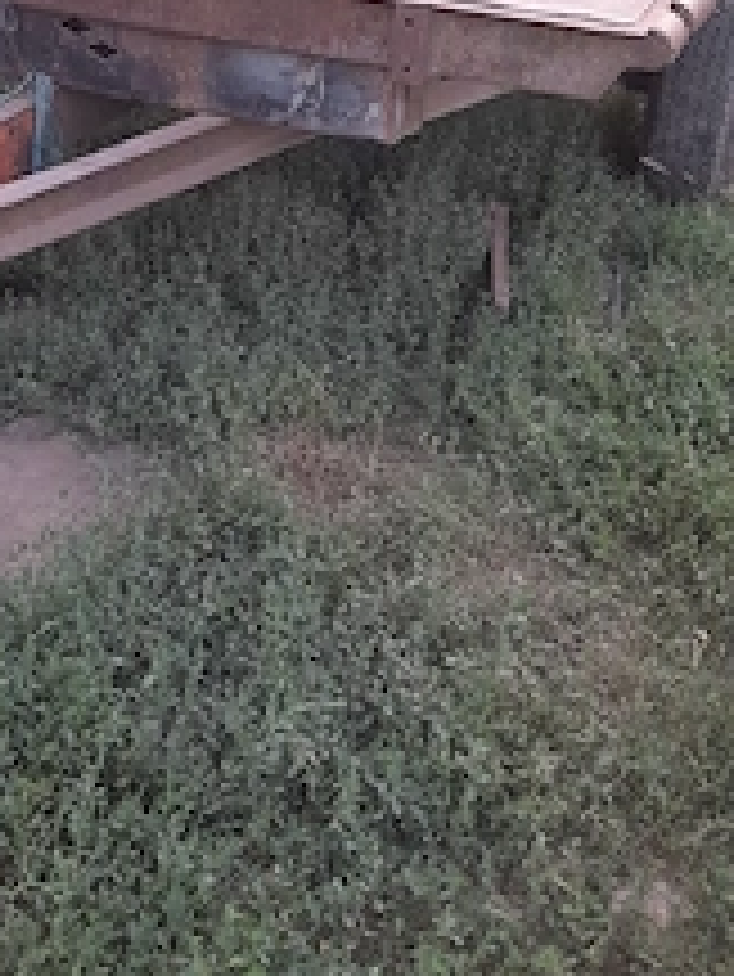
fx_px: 1299
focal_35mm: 46
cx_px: 230
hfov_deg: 31.2
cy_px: 202
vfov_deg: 39.7
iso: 80
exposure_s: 1/50
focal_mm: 4.6
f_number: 2
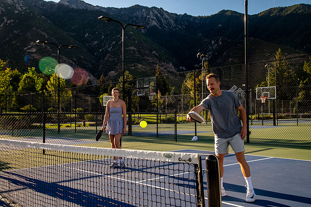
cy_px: 104
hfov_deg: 49.7
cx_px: 156
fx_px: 336
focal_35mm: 39
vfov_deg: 34.3
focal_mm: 38
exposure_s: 1/1250
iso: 1600
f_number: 8
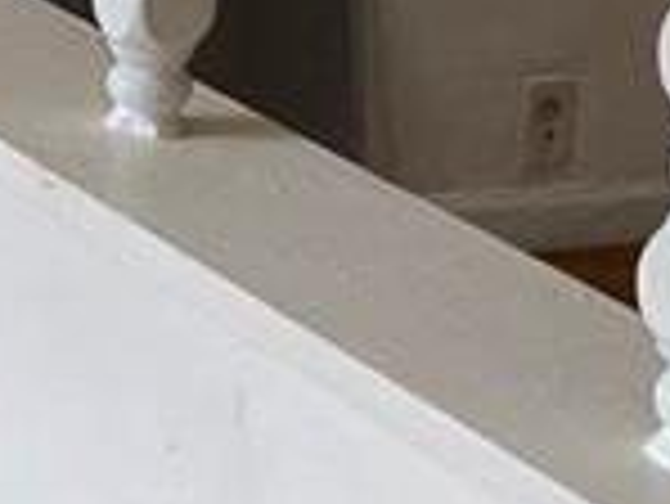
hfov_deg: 10.0
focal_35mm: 179
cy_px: -346
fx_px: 3467
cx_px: -778
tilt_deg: -9.9
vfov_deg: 8.1
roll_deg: -0.3
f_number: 1.8
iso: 50
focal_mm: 4.25
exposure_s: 1/120
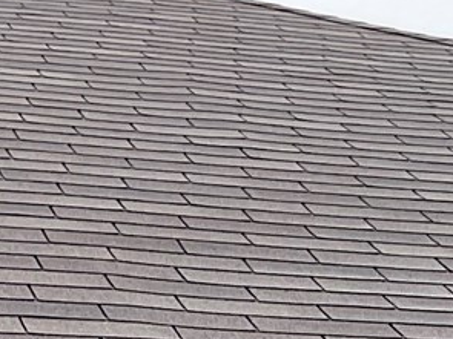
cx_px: 382
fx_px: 2472
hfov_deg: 10.4
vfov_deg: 7.0
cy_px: 1045
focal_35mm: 189
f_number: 1.8
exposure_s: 1/249
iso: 16
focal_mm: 3
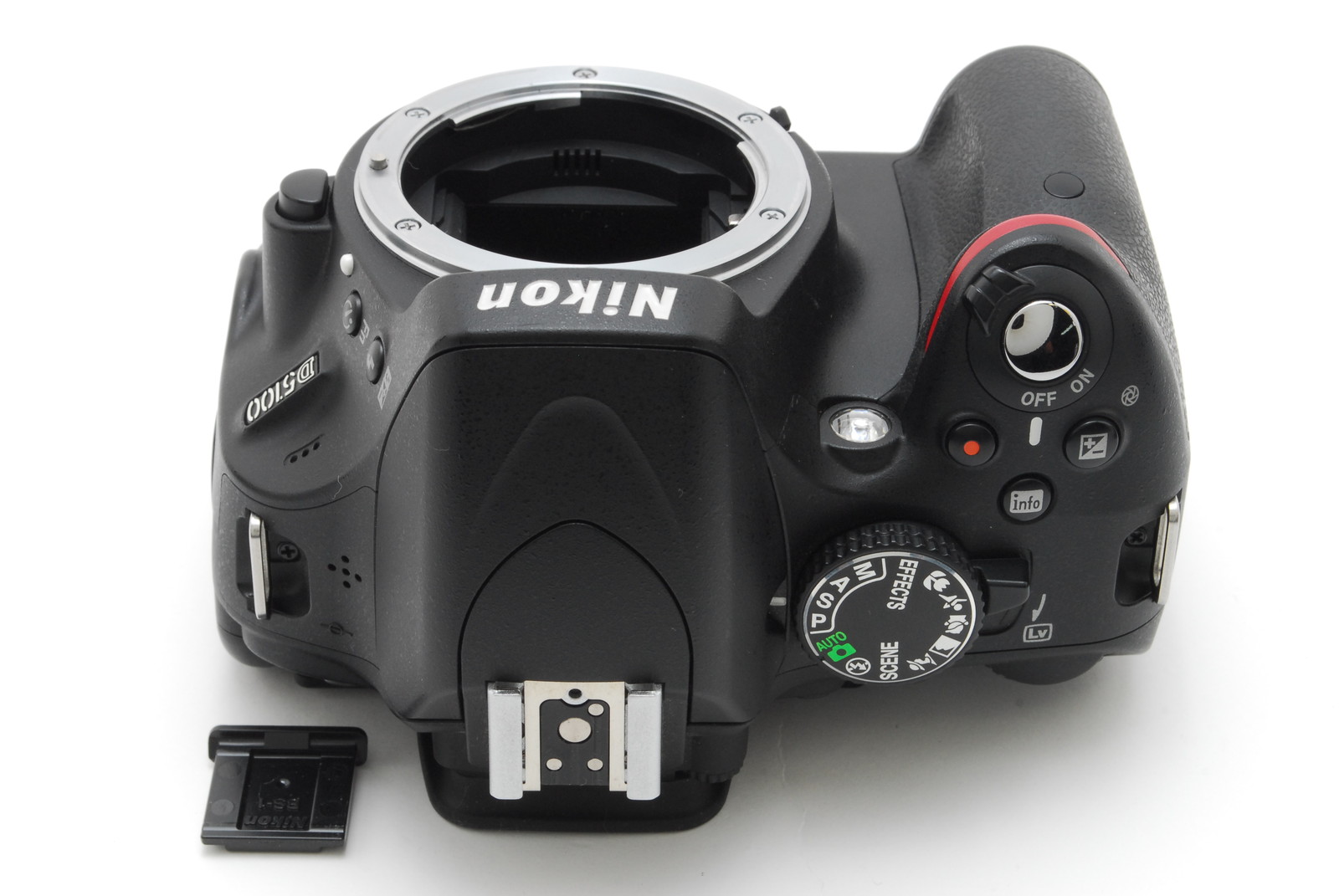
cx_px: 670
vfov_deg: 16.6
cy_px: 448
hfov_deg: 24.6
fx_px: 3072
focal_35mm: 82
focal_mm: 55
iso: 400
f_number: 18
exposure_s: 1/100
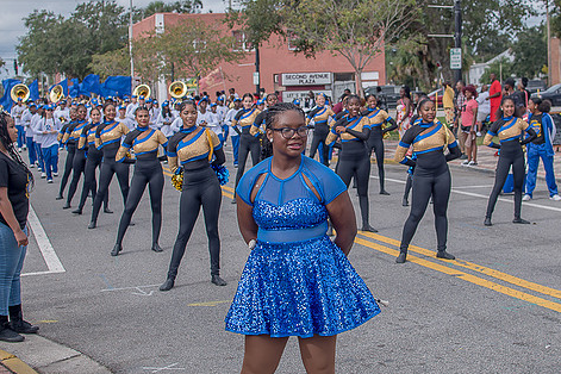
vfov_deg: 21.2
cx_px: 325
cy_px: 146
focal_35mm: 64
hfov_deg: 31.4
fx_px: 997
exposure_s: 1/500
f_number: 4
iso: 100
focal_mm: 35
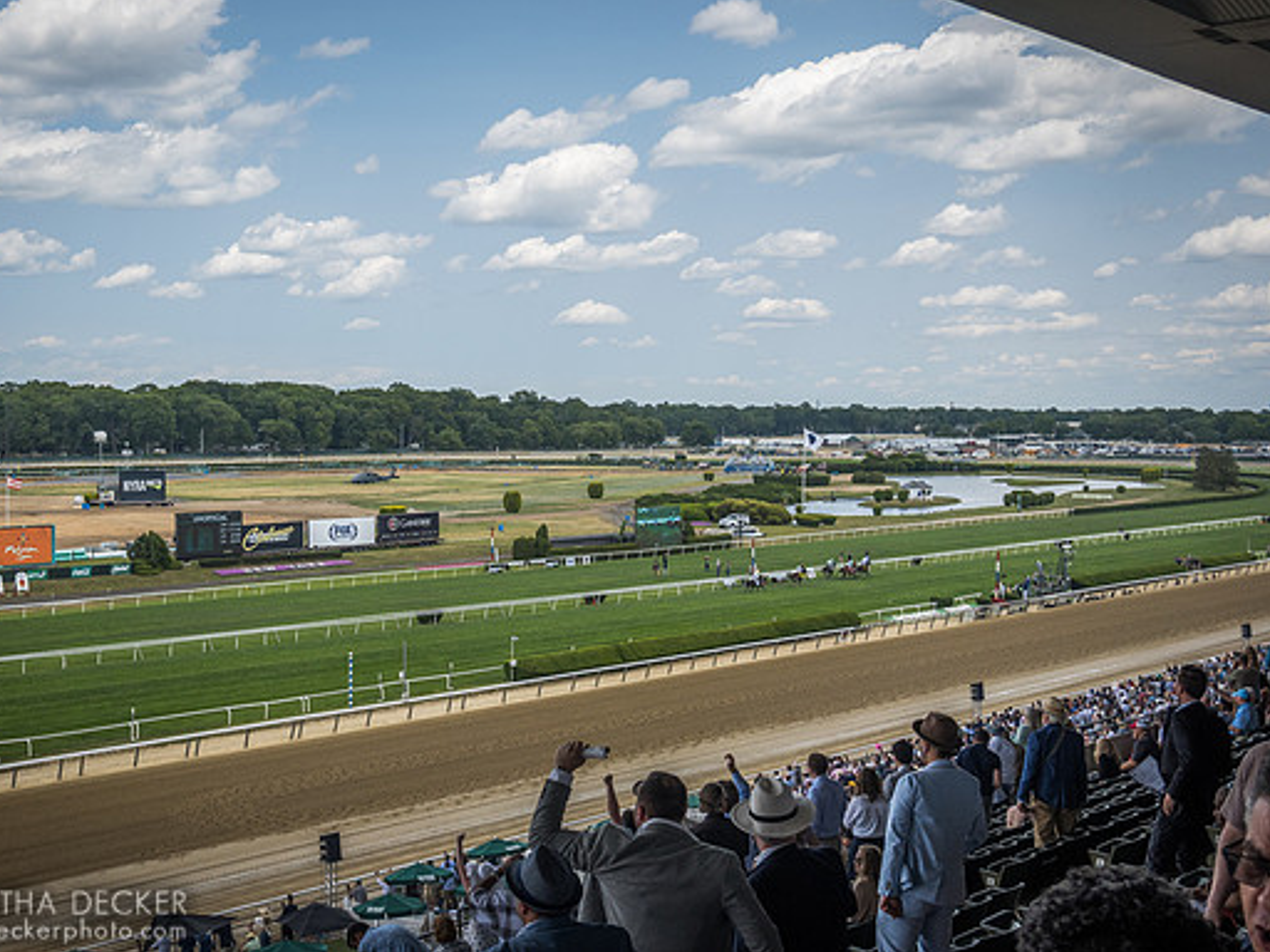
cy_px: 474
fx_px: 1761
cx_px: 544
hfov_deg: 39.6
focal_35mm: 48
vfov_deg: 30.3
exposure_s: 1/800
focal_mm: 15.59
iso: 100
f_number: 4
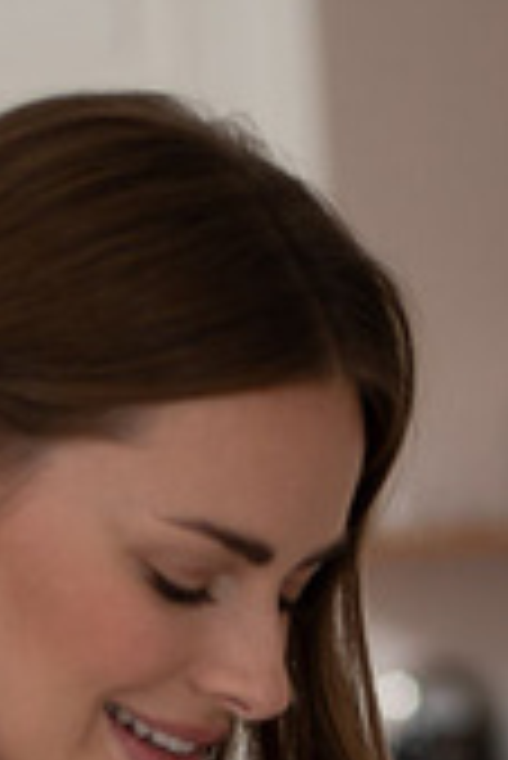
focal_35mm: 253
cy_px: 1576
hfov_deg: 5.4
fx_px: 5344
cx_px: 234
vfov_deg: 7.7
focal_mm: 50
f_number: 2.5
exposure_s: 1/200
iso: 200
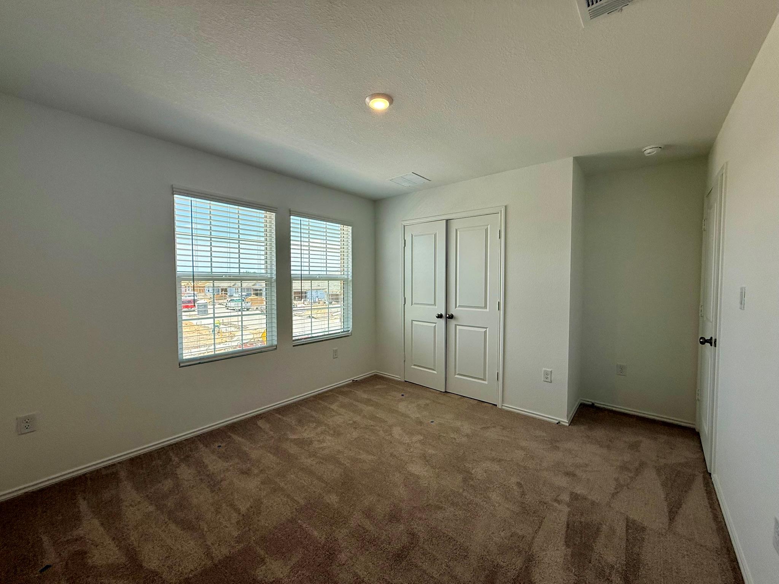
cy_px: 292
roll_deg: -1.1
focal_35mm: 14
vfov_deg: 85.7
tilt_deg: -2.5
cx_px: 390
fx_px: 315
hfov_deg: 102.1
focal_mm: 2.22
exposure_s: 1/379
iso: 64
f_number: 2.2
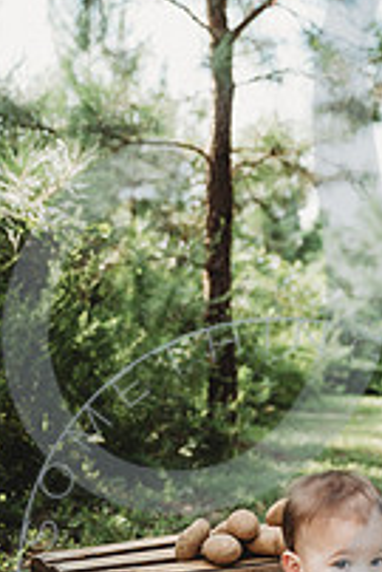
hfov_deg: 19.1
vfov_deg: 29.1
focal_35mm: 69
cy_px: 365
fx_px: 1096
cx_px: 407
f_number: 2.8
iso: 100
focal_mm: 31
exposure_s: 1/320
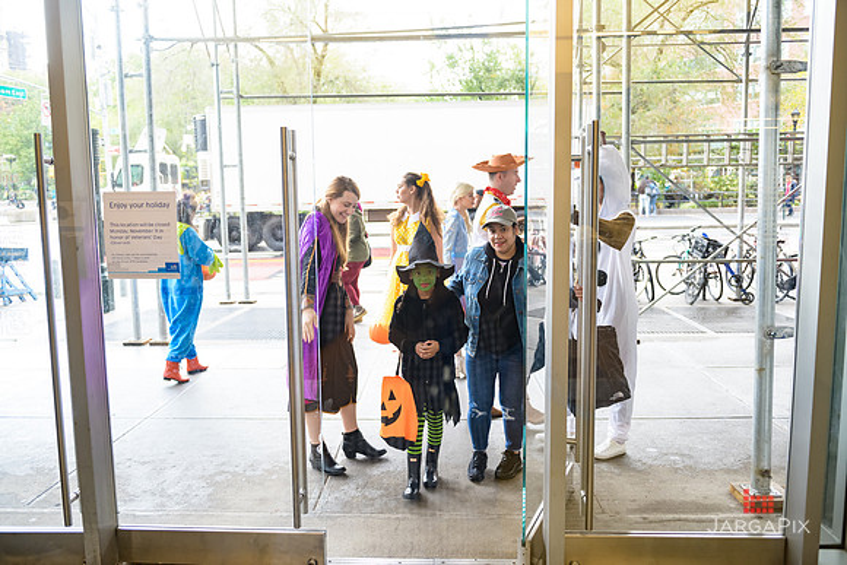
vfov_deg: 42.3
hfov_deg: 60.3
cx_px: 424
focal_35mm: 31
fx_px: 729
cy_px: 282
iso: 800
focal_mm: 31
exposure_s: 1/125
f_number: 3.2
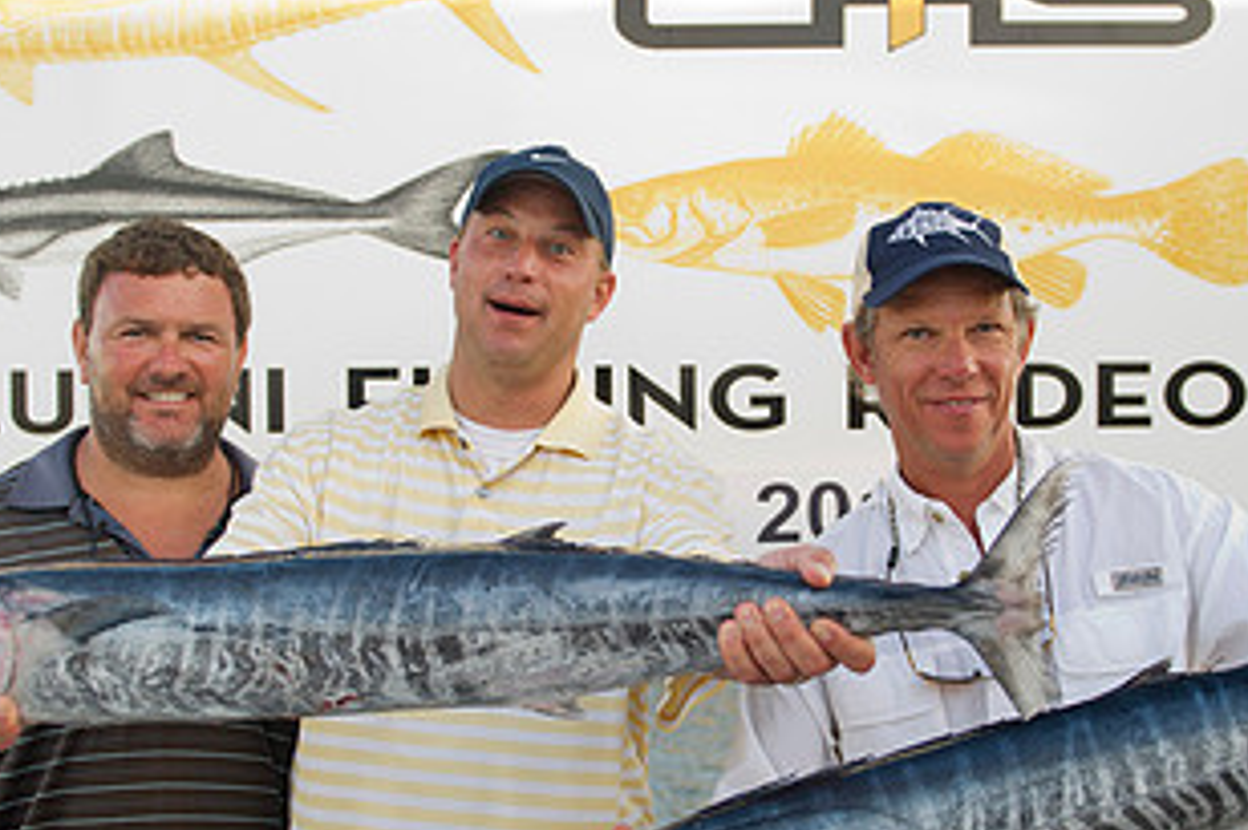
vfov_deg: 27.4
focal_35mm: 49
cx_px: 689
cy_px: 498
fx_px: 1698
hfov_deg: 40.3
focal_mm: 26
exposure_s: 1/160
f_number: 3.2
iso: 125
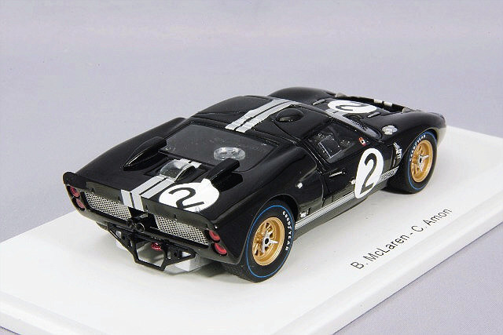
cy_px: 168
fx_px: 1565
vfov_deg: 12.2
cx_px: 252
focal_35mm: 112
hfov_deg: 18.3
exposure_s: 1
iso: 400
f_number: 32
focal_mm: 75
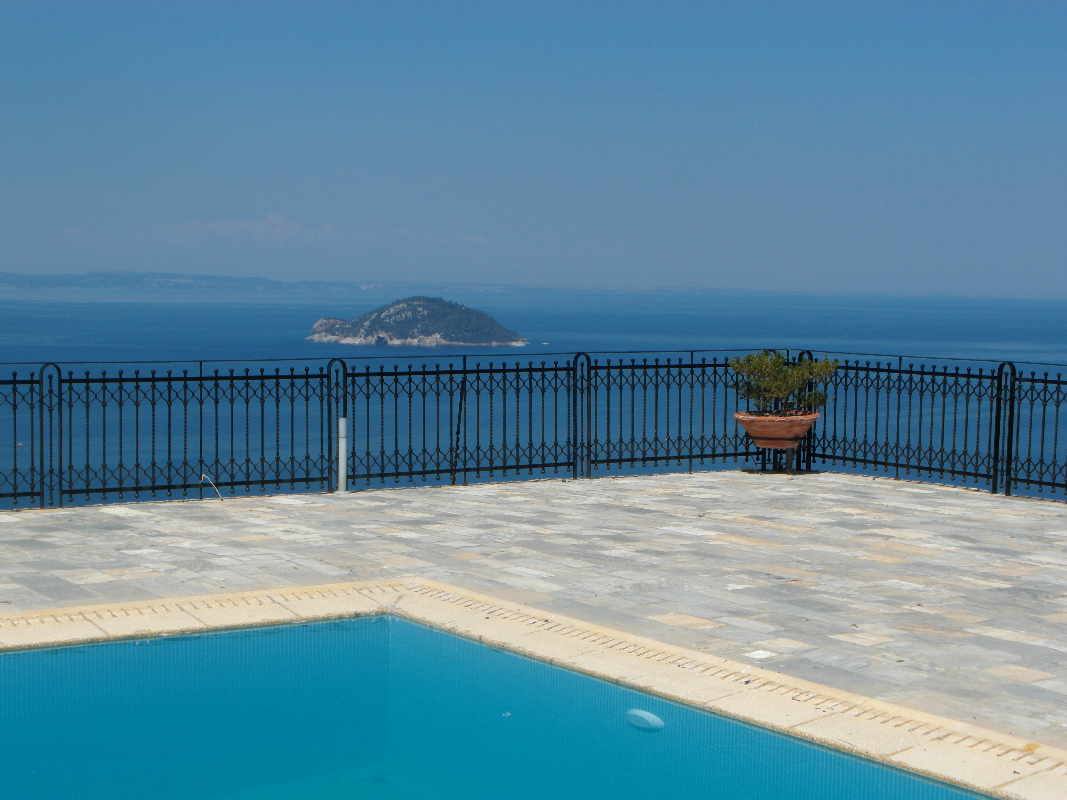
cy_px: 400
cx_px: 534
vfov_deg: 22.9
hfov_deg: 30.3
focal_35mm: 64
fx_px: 1973
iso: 100
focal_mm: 11.4
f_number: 4.5
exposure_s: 1/1500
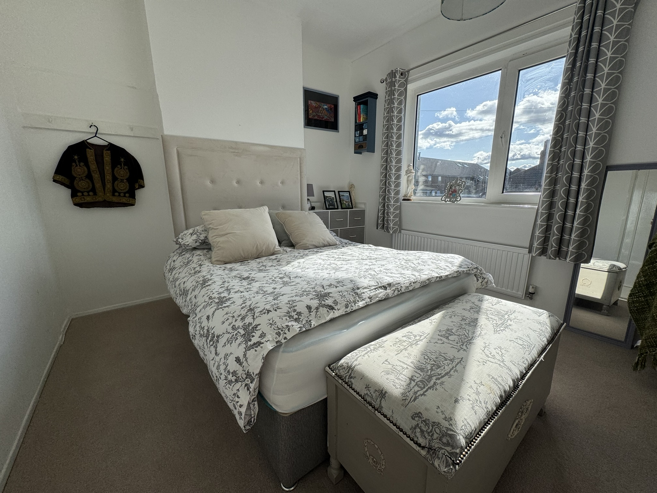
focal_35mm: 14
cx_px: 328
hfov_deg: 102.1
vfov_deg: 85.7
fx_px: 266
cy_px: 246
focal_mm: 2.22
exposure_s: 1/899
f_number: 2.2
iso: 40
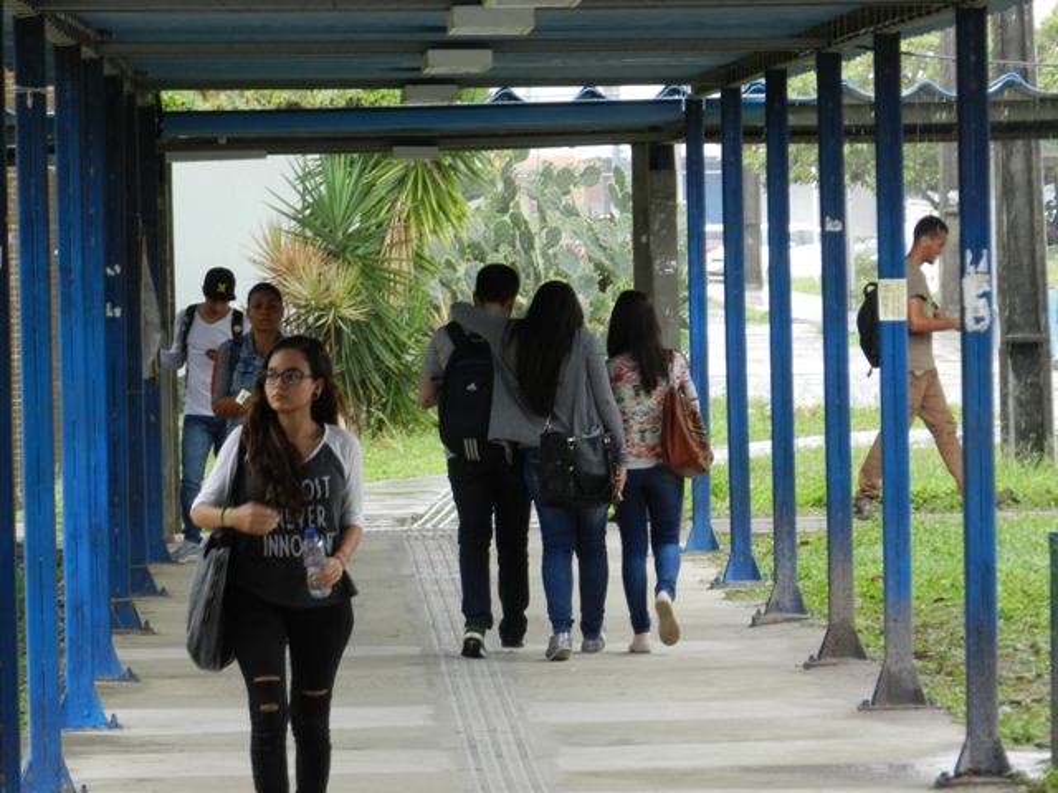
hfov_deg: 5.8
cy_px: 396
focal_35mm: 340
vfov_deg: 4.4
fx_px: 10392
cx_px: 529
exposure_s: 1/125
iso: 160
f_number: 5.5
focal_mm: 60.5
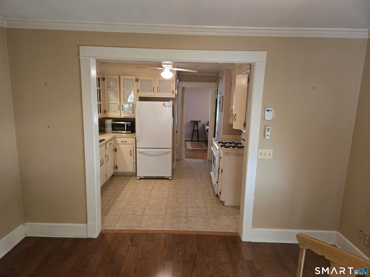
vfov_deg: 58.9
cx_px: 185
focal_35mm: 23
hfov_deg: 73.9
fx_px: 246
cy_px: 138
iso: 1000
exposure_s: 1/120
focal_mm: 5.4
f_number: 1.8
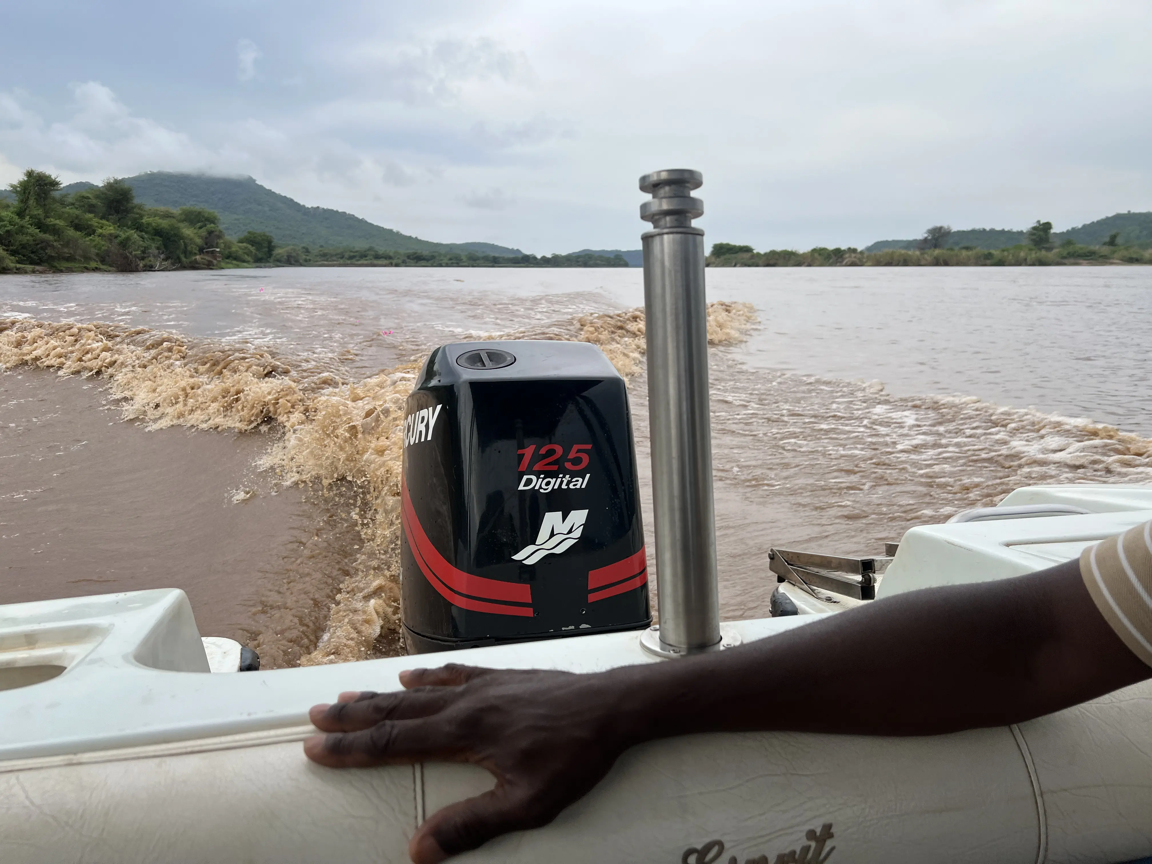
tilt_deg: -12.5
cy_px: 432
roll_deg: +1.0
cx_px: 576
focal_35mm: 26
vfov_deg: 53.1
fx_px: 865
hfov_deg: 67.3
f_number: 1.5
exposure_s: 1/2513
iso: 50
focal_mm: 5.7
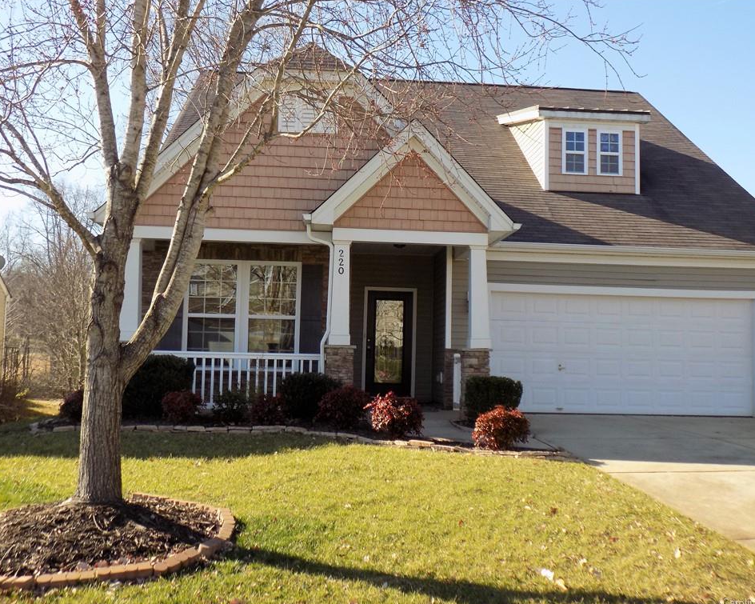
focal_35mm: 36
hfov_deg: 50.2
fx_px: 804
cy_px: 303
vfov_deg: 41.1
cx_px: 405
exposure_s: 1/400
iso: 80
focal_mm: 6.1
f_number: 3.4
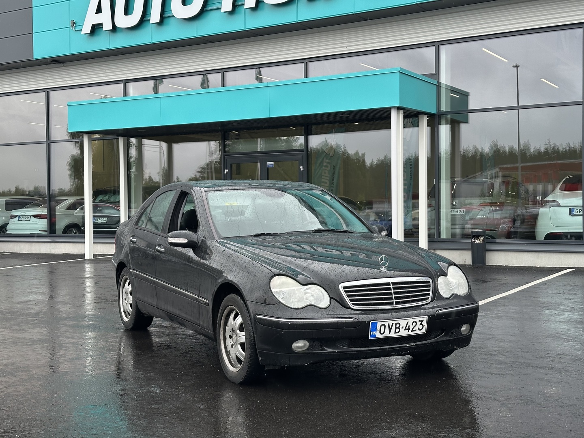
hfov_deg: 39.7
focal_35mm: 48
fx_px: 810
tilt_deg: +1.0
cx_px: 292
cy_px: 219
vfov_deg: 30.3
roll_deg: +1.8
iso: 64
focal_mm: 6.86
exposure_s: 1/489
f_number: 1.78
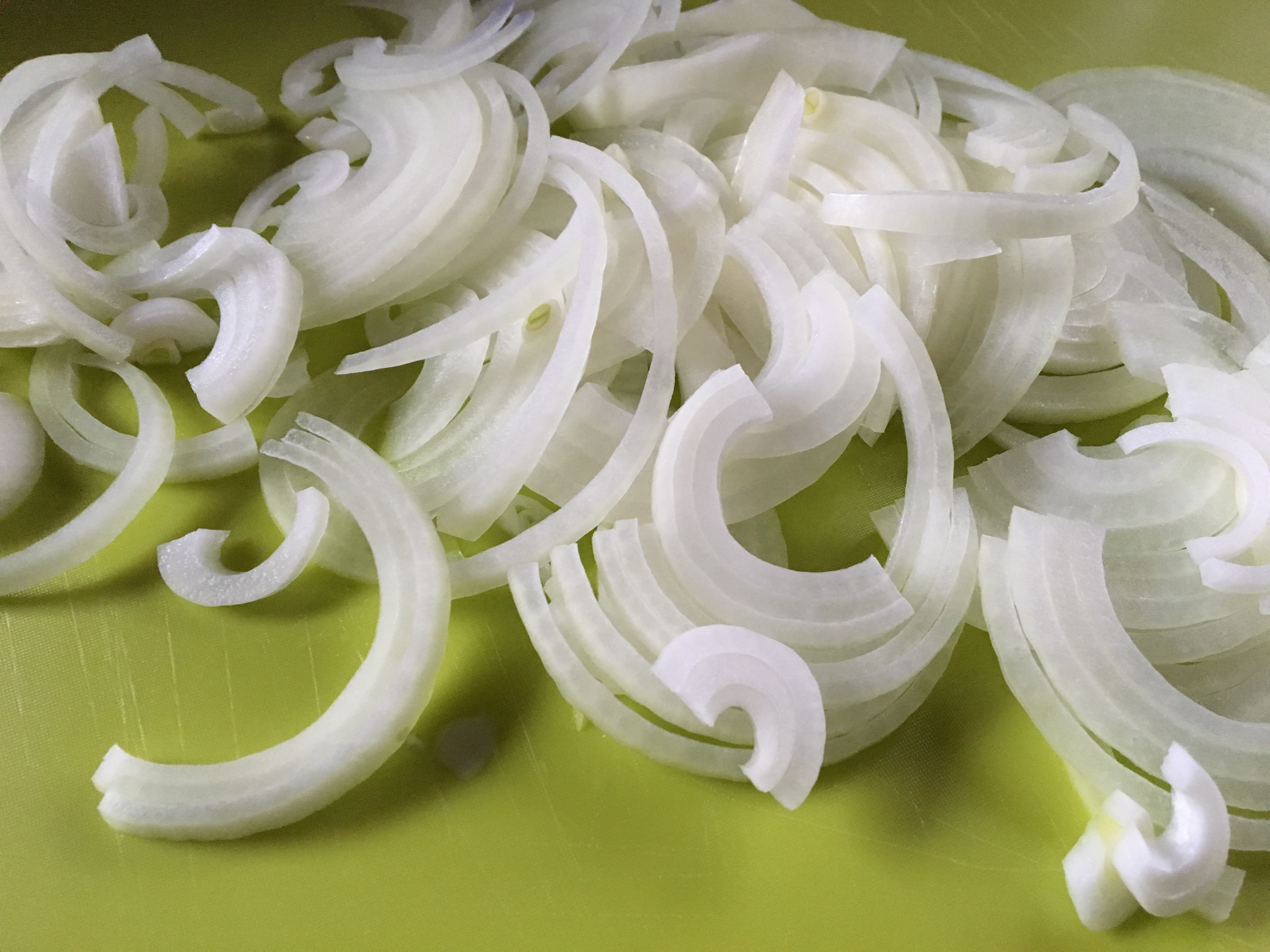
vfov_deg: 48.2
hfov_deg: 61.7
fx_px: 1064
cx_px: 635
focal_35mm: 29
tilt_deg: -55.5
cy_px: 476
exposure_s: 1/20
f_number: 2.2
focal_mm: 4.15
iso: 200
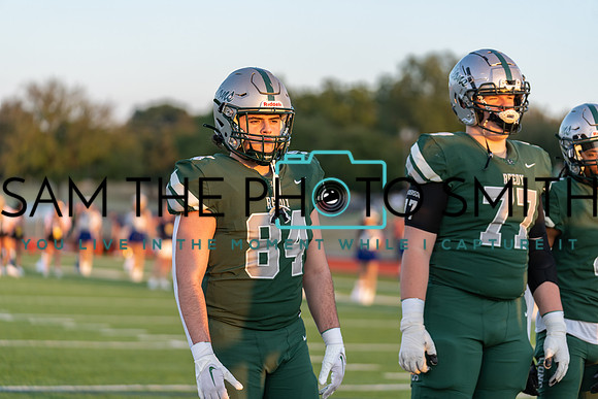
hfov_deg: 17.5
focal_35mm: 117
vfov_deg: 11.7
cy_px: 200
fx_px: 1944
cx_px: 299
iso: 160
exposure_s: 1/400
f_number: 2.8
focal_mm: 117
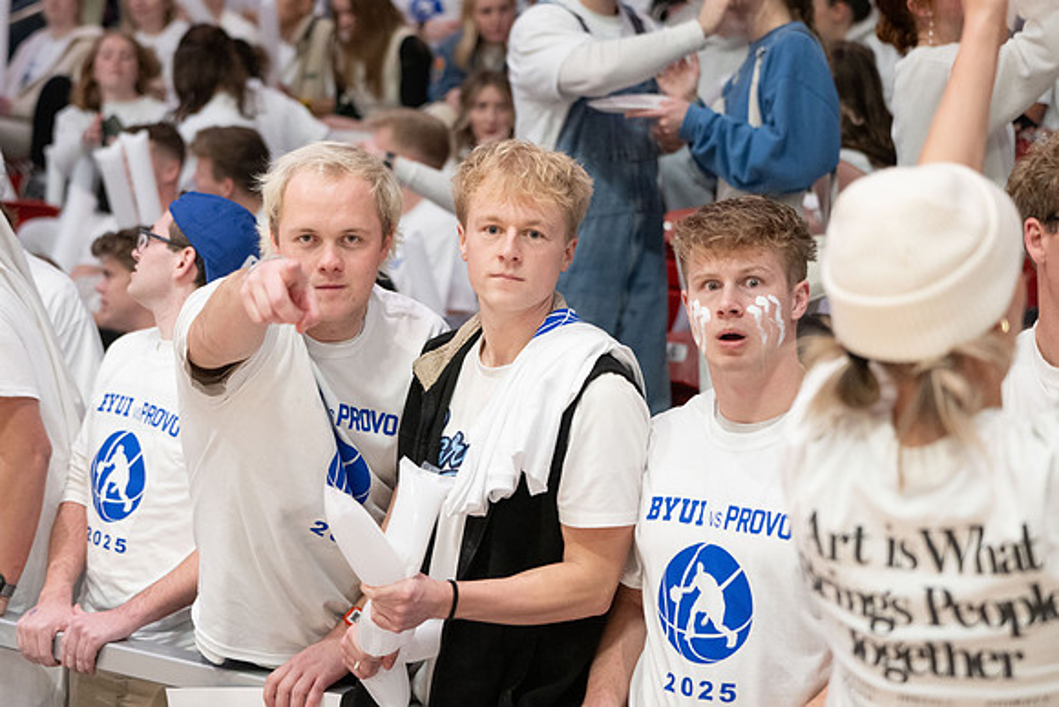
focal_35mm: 85
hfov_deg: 24.0
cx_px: 461
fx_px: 2489
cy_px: 303
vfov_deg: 16.2
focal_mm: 74
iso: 2500
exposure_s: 1/160
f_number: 2.8
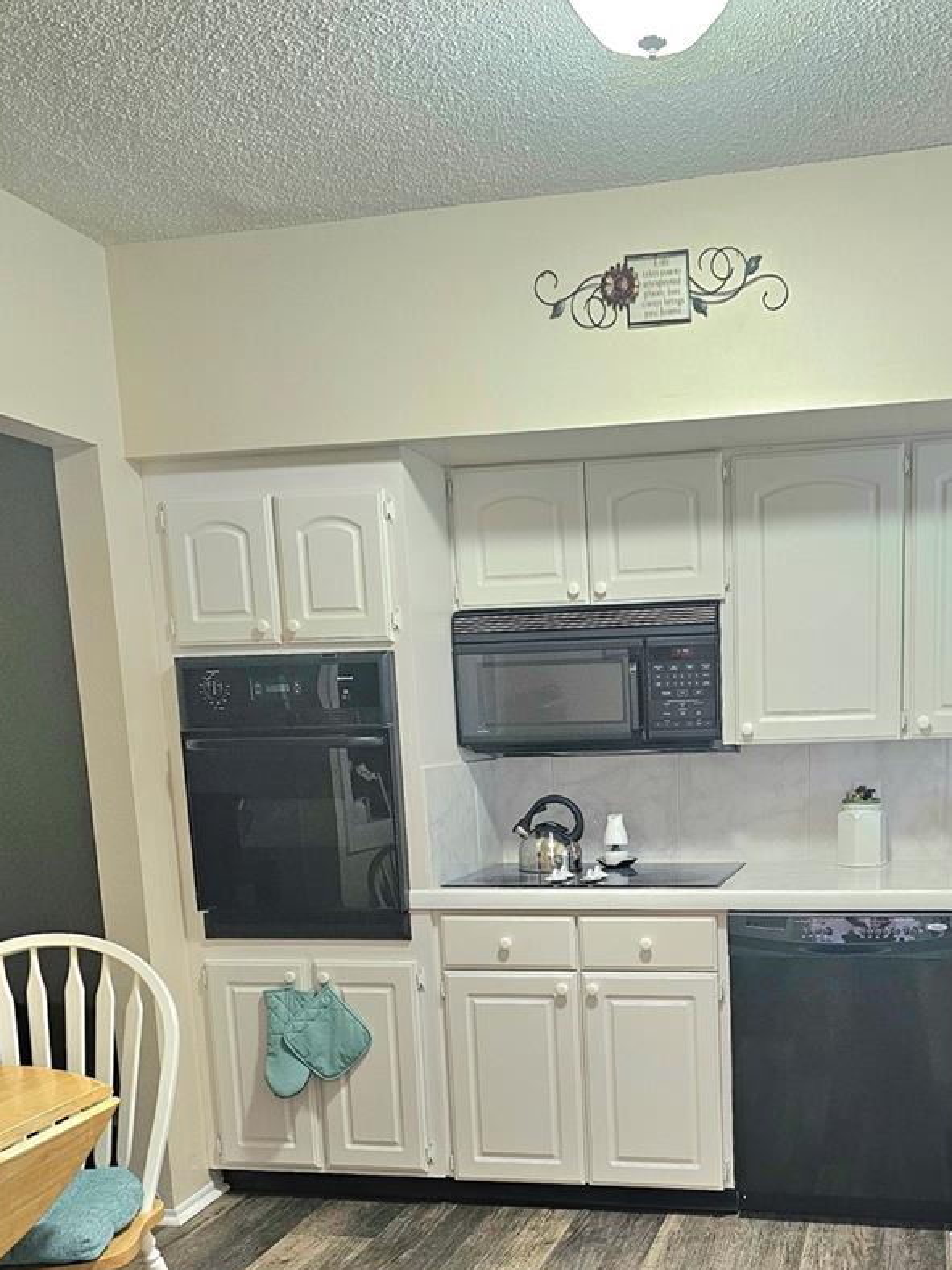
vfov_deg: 50.7
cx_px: 686
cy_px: 938
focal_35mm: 35
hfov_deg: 39.8
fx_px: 1284
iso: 500
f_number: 1.7
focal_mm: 6.3
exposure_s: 1/120
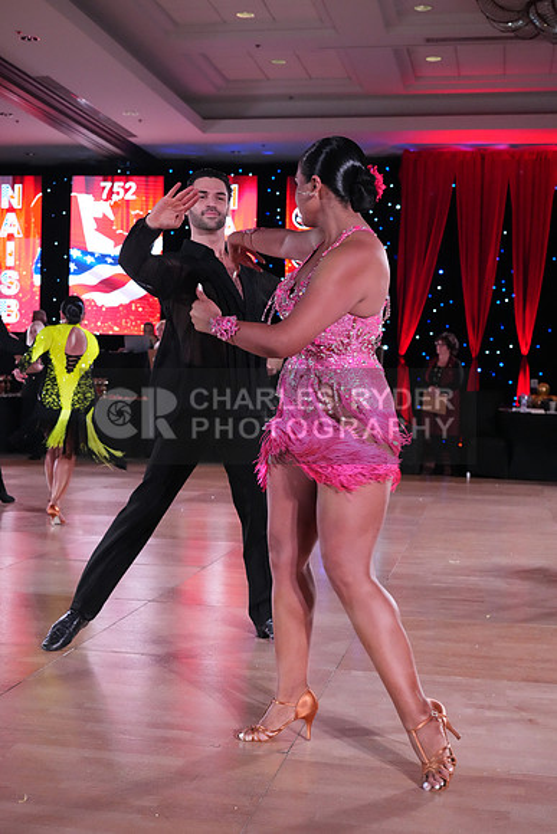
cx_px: 278
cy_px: 417
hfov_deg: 28.1
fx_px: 1113
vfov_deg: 41.1
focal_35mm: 48
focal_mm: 48
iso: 8000
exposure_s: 1/400
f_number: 5.6
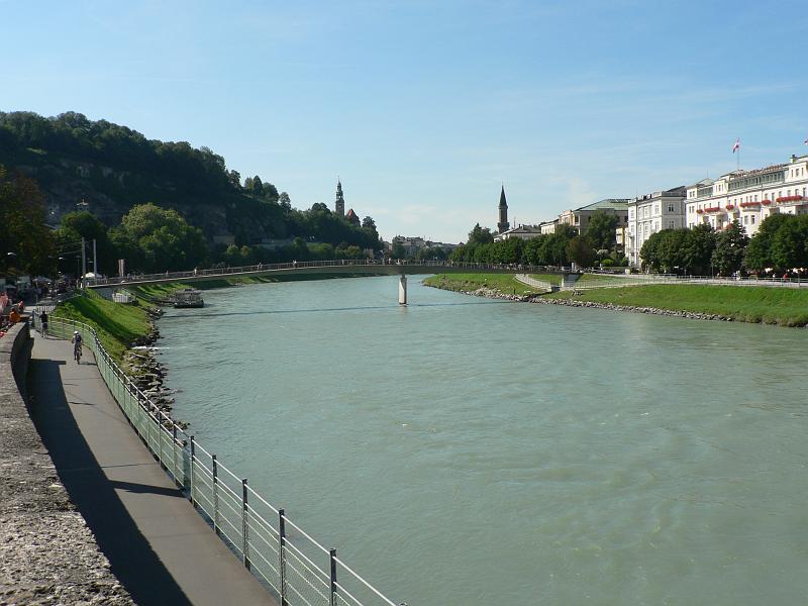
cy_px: 303
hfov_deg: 51.4
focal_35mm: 36
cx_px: 404
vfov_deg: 39.7
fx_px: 840
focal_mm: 6
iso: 80
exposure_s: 1/500
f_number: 5.6
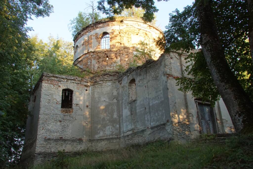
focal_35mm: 34
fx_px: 242
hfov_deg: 55.1
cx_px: 126
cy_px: 84
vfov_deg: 38.3
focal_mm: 23
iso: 1600
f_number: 22
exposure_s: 1/40
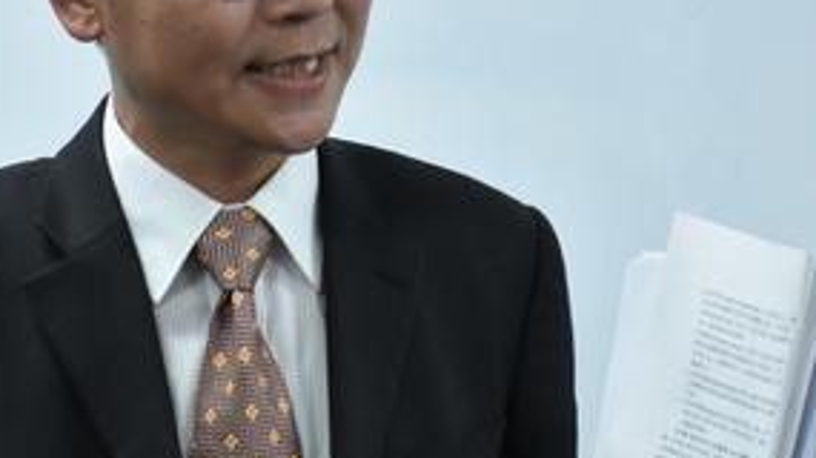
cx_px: 387
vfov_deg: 4.5
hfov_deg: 8.0
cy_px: 230
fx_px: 5839
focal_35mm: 270
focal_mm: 70
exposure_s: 1/125
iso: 2000
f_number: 5
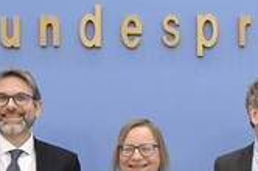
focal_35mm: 109
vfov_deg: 12.4
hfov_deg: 18.2
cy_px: 145
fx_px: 780
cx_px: 271
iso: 3200
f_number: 5
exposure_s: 1/400
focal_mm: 40
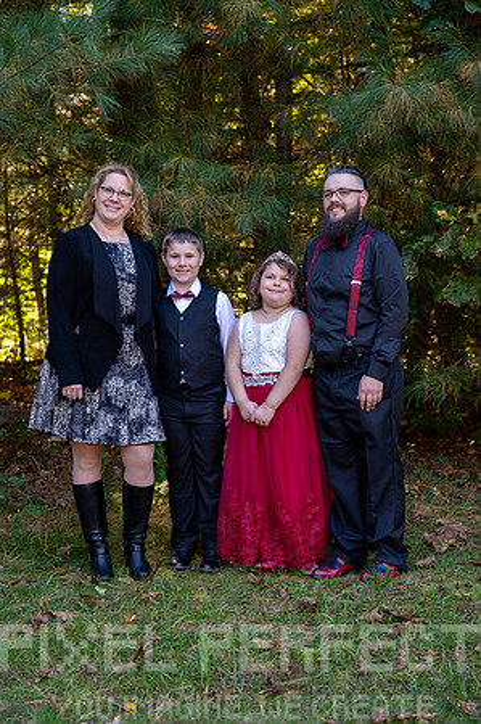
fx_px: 1205
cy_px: 362
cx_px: 240
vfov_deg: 33.4
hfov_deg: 22.6
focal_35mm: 60
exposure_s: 1/200
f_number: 4.5
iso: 800
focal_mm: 60
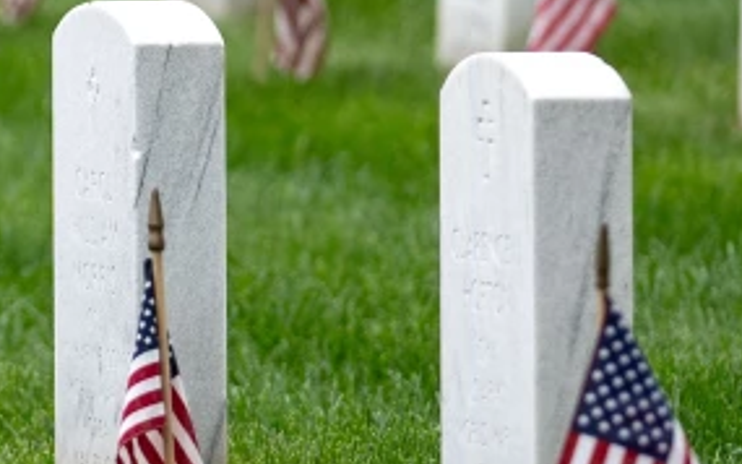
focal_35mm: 867
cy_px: 443
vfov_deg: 1.5
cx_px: -206
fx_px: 17529
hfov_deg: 2.4
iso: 50
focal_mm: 135
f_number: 1.8
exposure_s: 1/2000
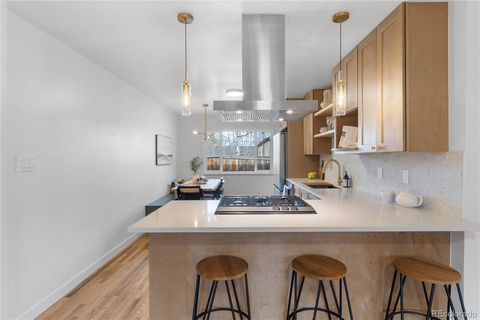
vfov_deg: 67.4
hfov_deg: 90.0
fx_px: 240
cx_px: 240
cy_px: 160
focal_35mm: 18
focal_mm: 12
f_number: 9
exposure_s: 2
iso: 100
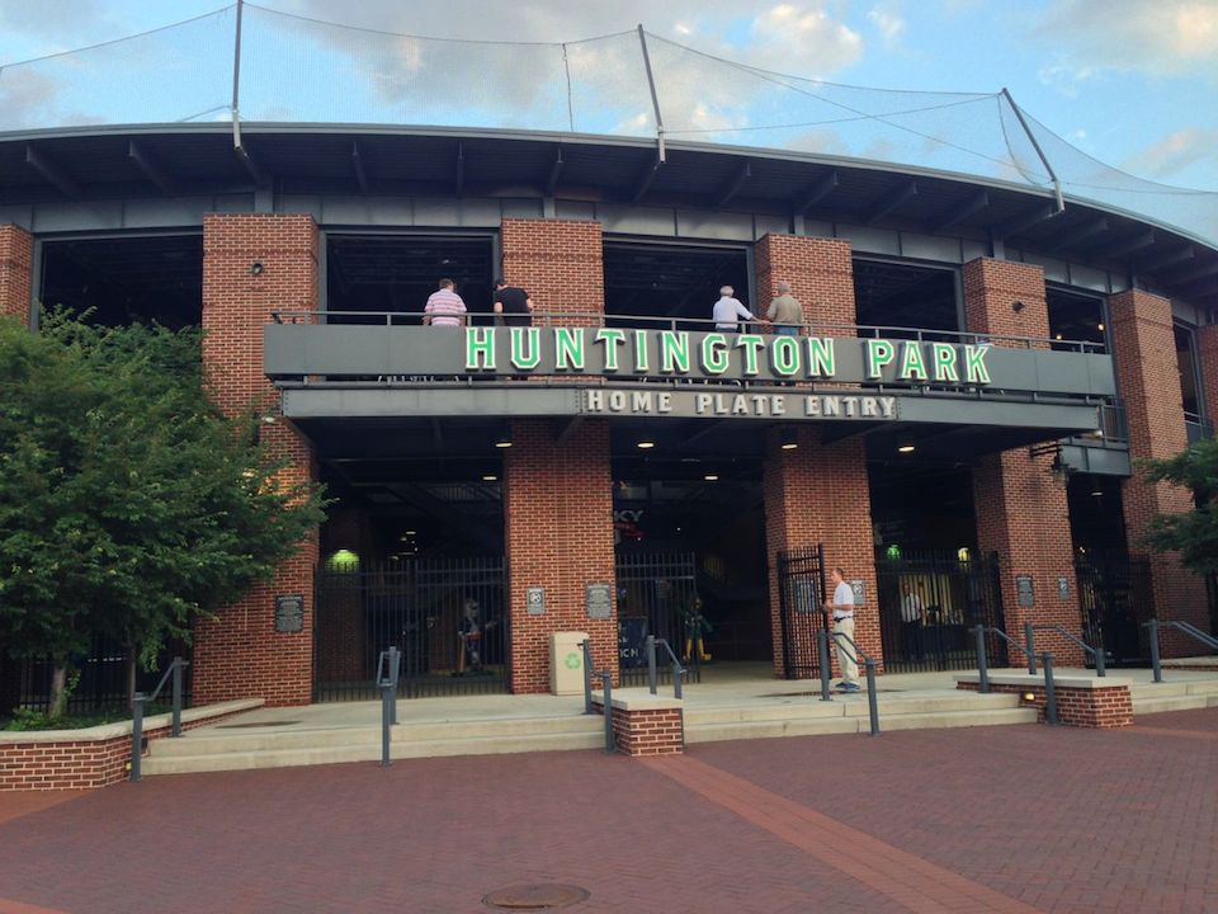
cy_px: 457
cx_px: 609
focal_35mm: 33
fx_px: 1161
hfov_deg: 55.4
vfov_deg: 42.9
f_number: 2.4
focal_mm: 4.12
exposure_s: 1/60
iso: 64
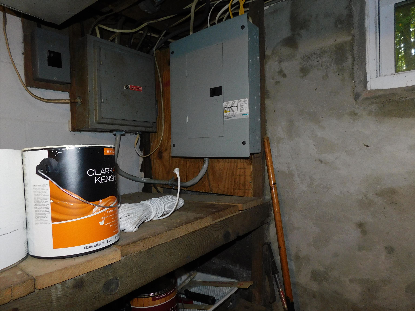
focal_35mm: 23
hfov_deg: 73.9
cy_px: 156
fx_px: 276
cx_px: 208
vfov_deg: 58.9
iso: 200
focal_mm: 4
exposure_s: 1/30
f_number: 3
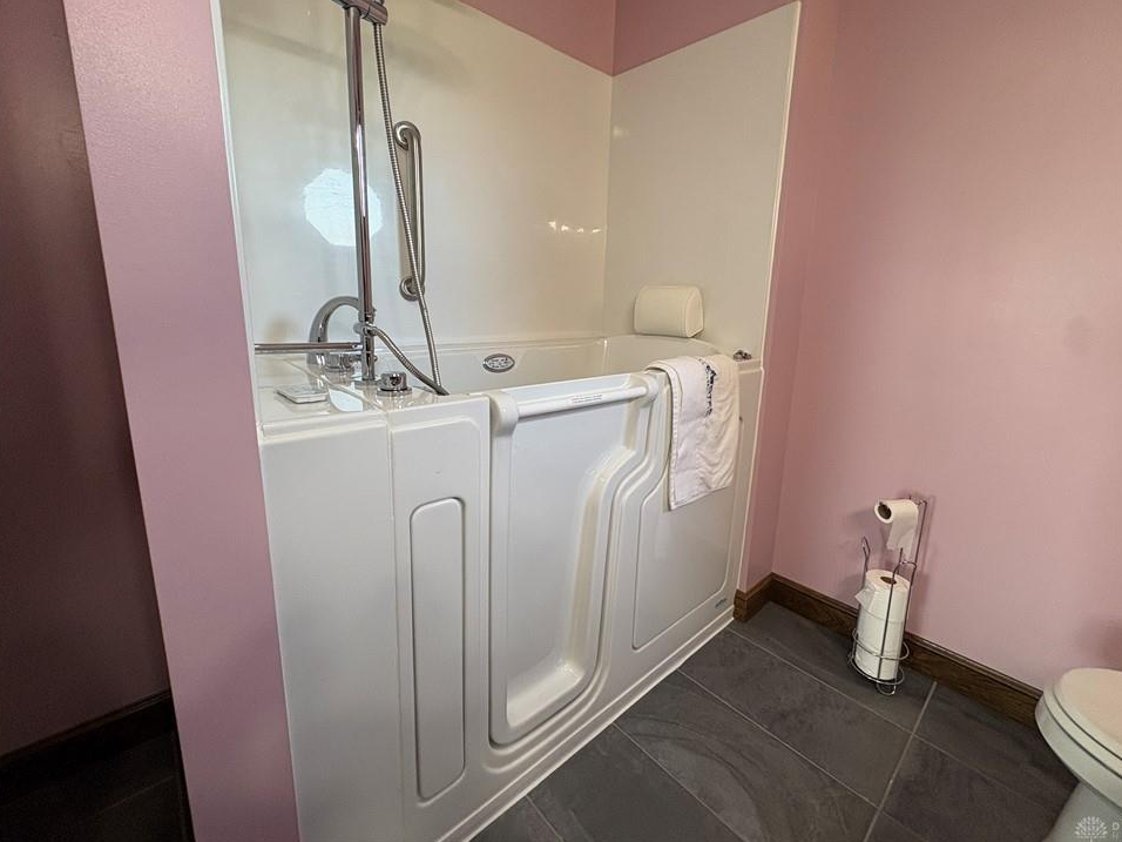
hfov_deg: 98.1
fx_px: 486
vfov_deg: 81.6
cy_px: 393
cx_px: 593
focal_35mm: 15
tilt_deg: -11.5
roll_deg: -1.2
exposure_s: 1/120
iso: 200
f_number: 2.2
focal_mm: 2.22
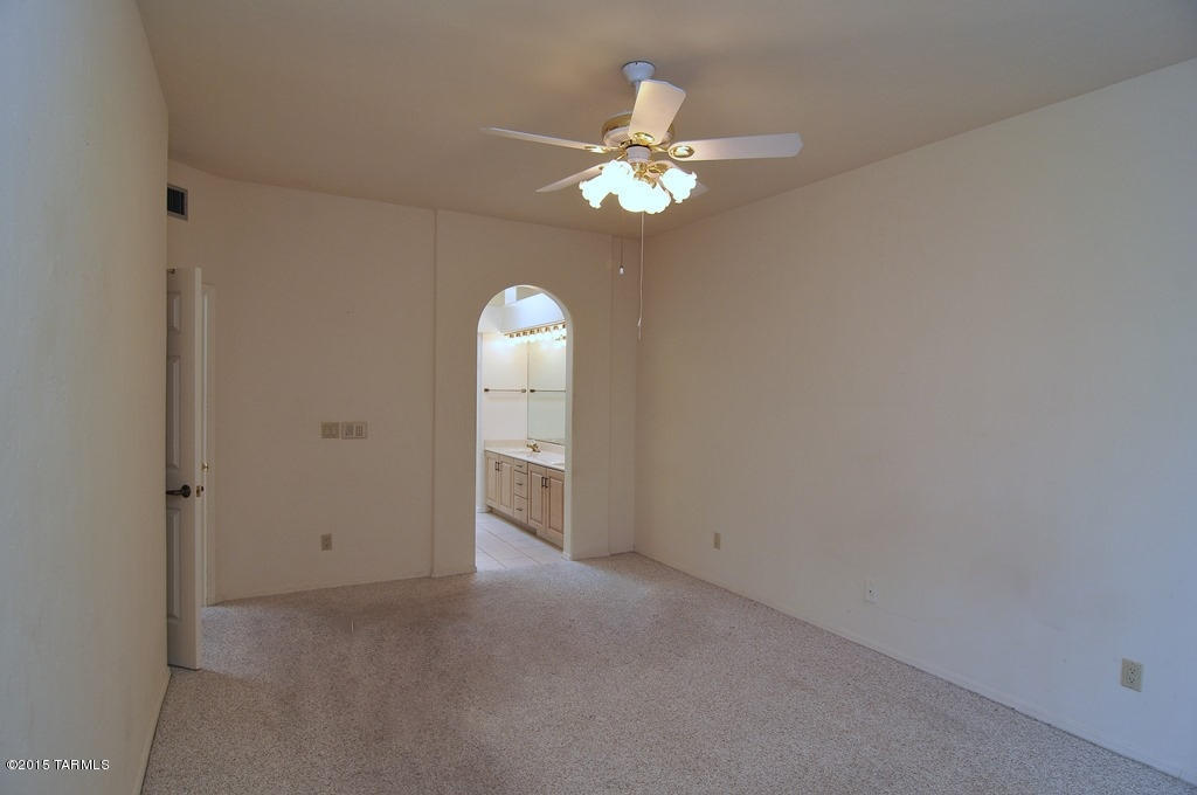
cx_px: 598
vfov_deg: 67.2
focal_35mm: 18
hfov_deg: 90.1
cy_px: 398
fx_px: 598
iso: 320
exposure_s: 1/30
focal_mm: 12
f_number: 6.3
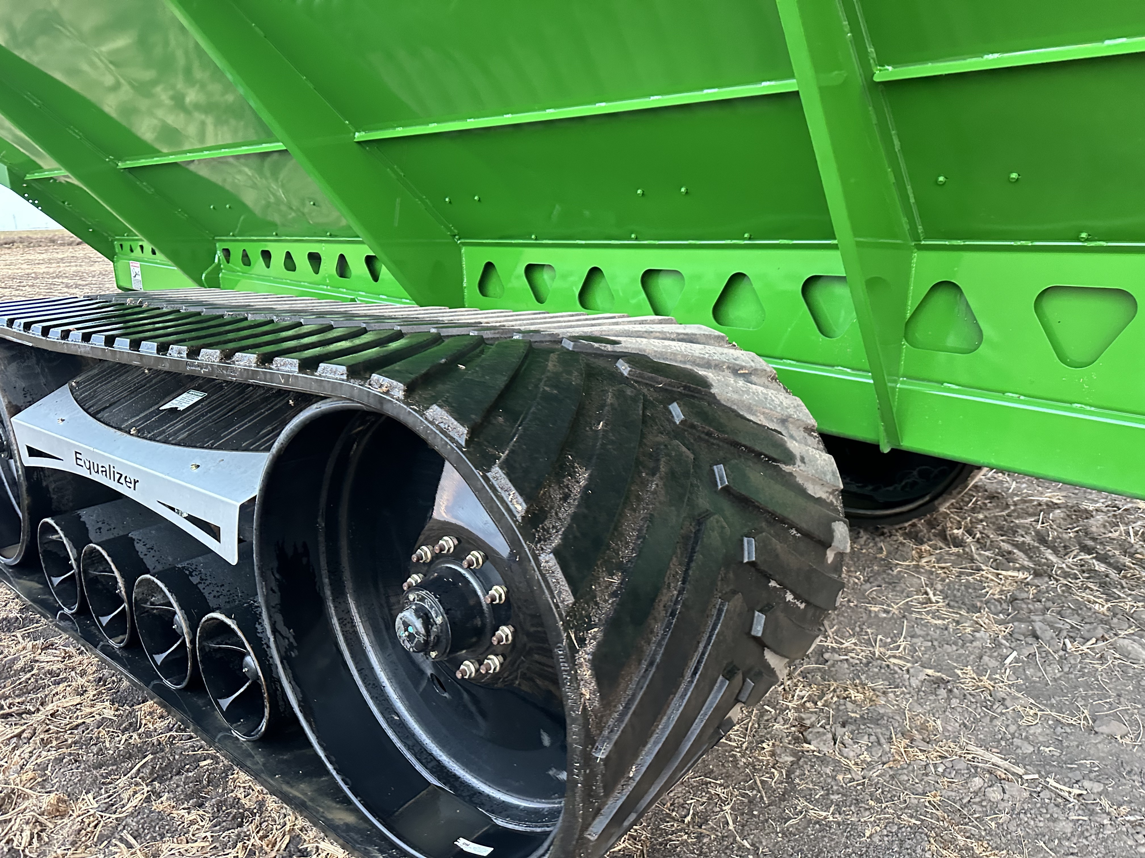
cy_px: 429
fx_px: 794
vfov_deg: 56.8
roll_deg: +2.7
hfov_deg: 71.6
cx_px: 572
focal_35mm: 24
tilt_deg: -12.0
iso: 500
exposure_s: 1/60
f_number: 1.78
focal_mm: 6.86
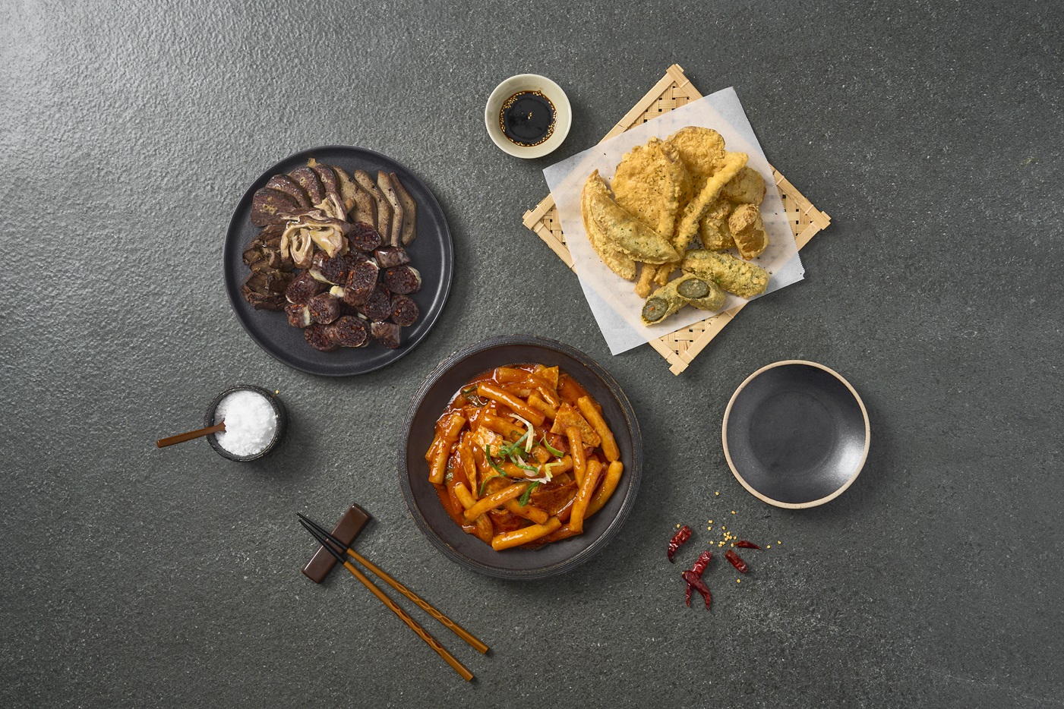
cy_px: 354
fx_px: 1182
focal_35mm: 40
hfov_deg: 48.5
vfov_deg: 33.4
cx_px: 532
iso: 160
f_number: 14
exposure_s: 1/160
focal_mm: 40
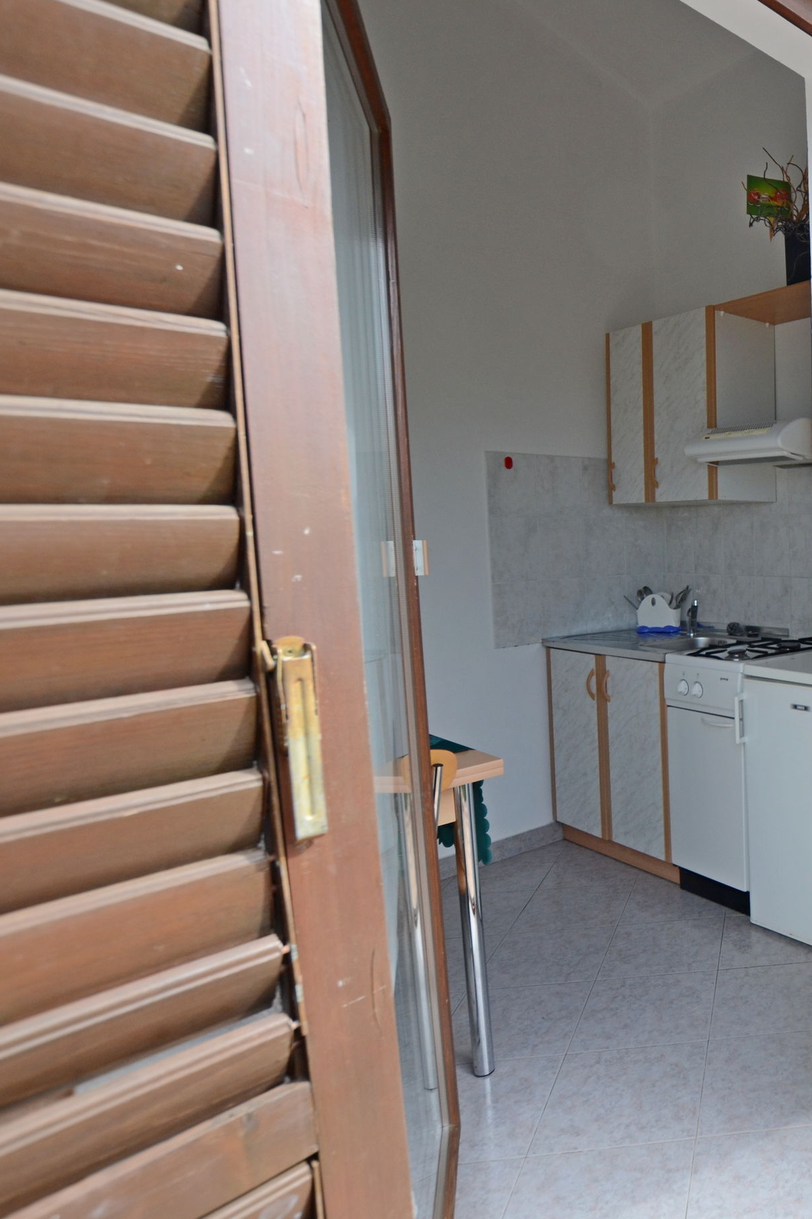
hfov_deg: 42.2
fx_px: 778
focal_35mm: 23
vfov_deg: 76.1
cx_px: 911
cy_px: 609
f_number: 6.3
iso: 320
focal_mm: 10
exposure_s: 1/320
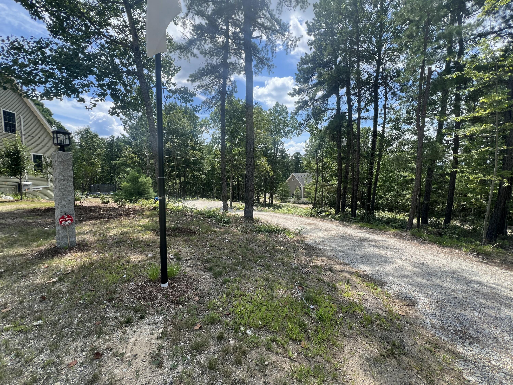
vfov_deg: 89.9
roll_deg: +0.0
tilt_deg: -4.8
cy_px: 192
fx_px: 193
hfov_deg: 106.2
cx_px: 256
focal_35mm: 13
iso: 32
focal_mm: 1.57
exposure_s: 1/649
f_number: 1.8
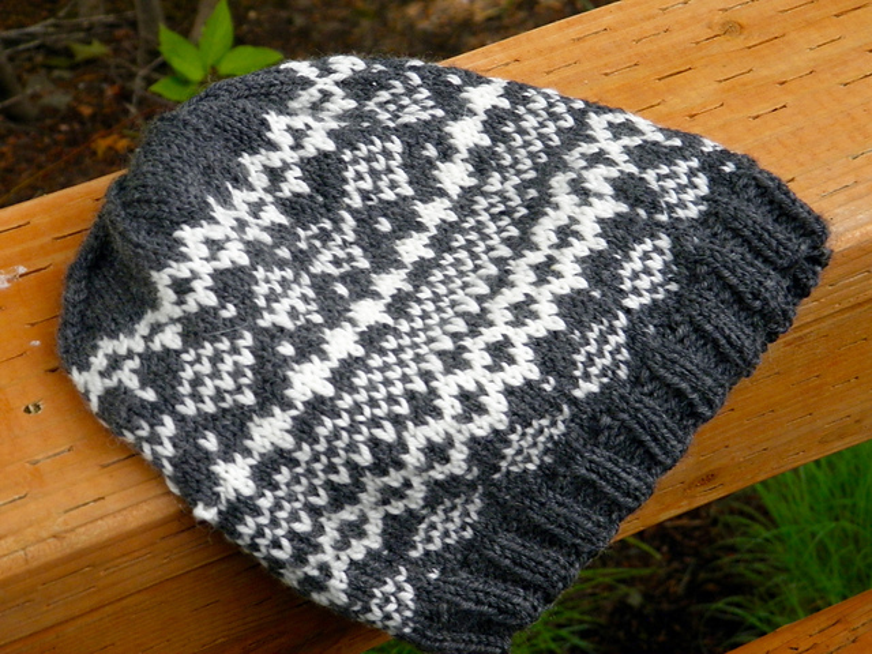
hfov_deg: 24.4
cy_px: 327
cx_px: 436
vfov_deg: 18.4
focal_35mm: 80
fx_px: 2015
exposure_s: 1/60
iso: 160
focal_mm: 14.3
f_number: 8.8
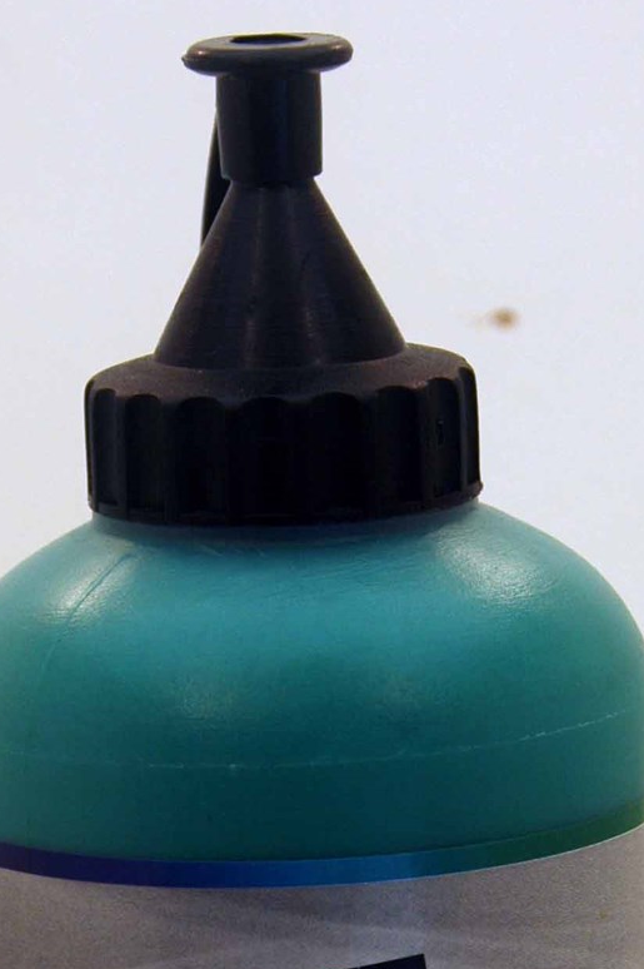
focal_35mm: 255
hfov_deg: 5.4
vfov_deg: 8.0
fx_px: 6851
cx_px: 306
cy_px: 956
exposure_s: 1/200
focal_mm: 70
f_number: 7.1
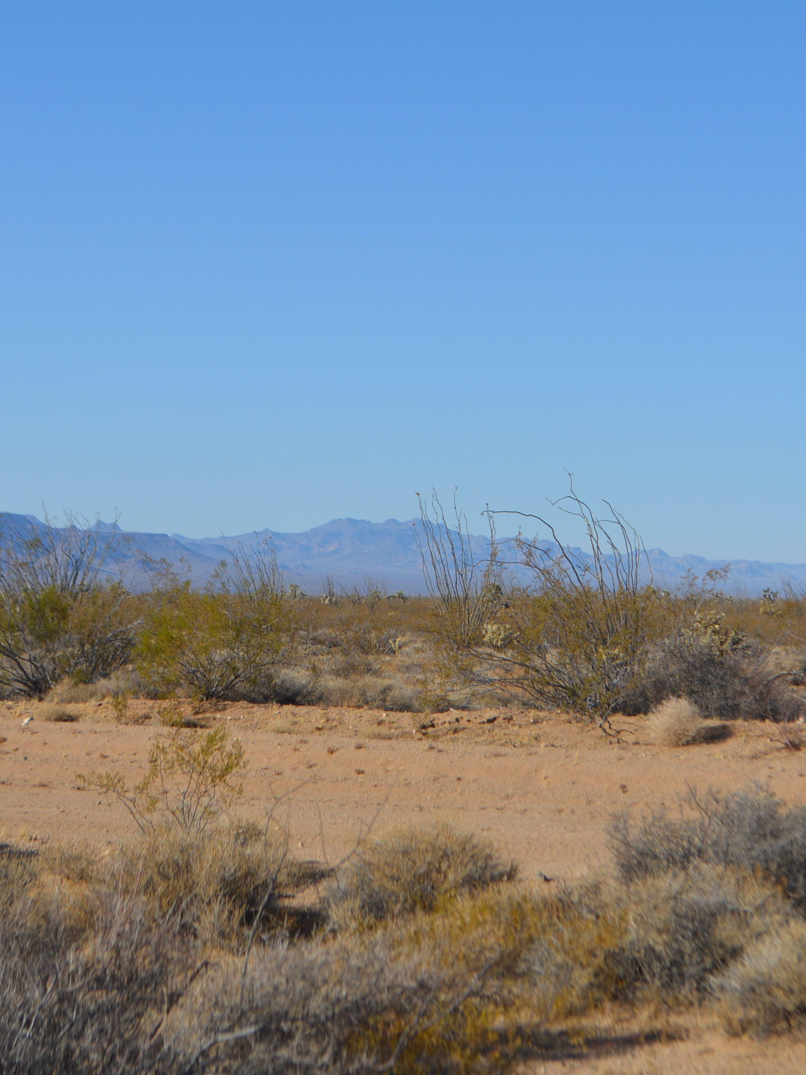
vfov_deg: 19.6
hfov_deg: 14.8
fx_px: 3105
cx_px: 459
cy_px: 540
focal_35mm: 100
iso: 400
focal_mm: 46
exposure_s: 1/1600
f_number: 7.1
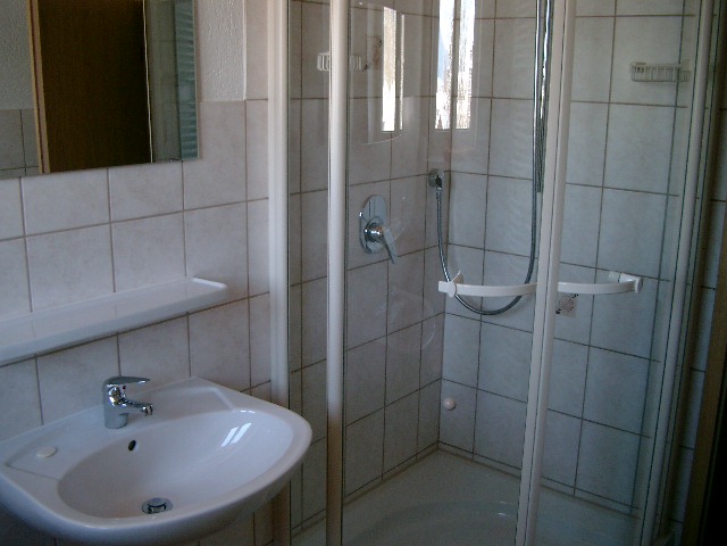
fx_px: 777
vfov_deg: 38.7
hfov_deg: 50.1
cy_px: 273
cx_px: 364
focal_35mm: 37
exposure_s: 1/60
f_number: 2.6
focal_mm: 7.6
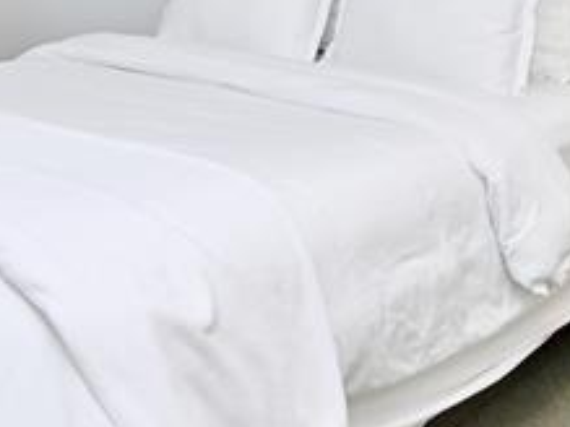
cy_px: -16
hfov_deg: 30.7
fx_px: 1037
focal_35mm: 63
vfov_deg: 22.2
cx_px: 229
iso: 320
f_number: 9
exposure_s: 1/60
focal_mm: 14
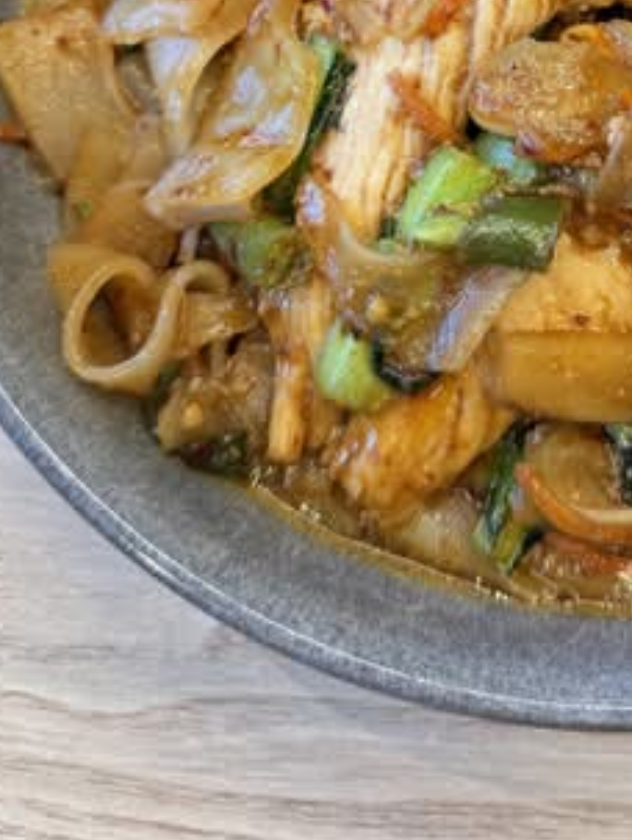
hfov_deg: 24.6
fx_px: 1409
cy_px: -49
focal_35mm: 58
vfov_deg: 30.3
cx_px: 565
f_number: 1.78
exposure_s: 1/57
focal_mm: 6.76
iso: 320
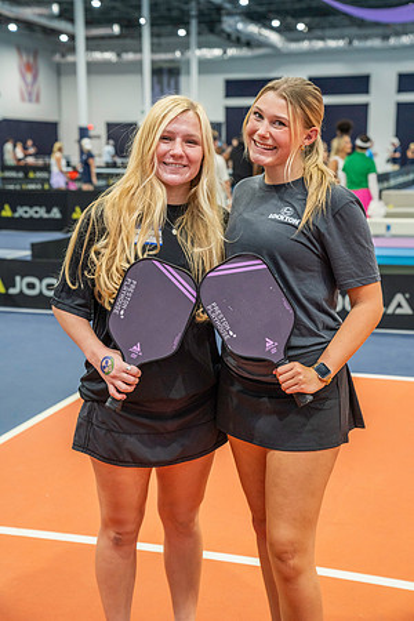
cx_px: 207
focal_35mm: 55
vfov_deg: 36.2
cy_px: 310
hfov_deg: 24.6
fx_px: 949
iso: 3200
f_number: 4
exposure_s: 1/200
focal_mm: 55
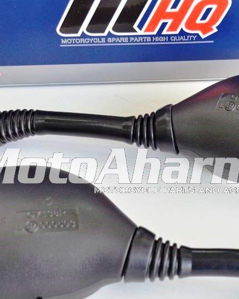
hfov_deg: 18.4
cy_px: 171
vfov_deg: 23.0
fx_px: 734
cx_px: 163
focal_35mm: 83
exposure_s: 1/125
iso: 900
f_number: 4.5
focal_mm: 28
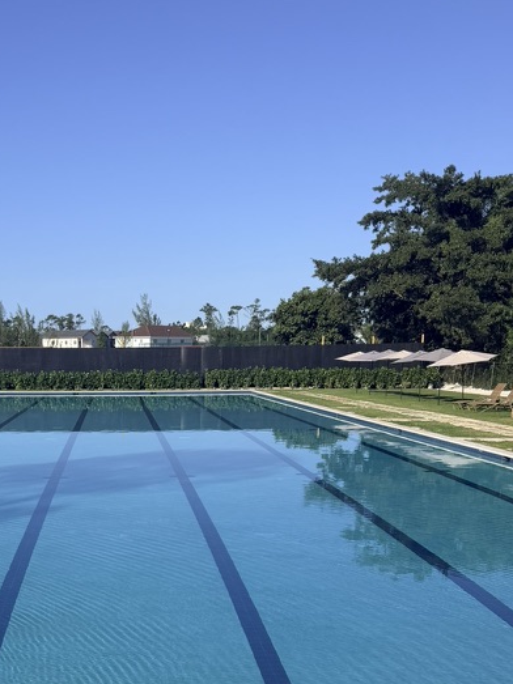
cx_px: 137
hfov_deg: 30.4
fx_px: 929
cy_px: 591
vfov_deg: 38.2
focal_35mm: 47
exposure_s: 1/8130
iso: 80
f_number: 1.78
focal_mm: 6.76
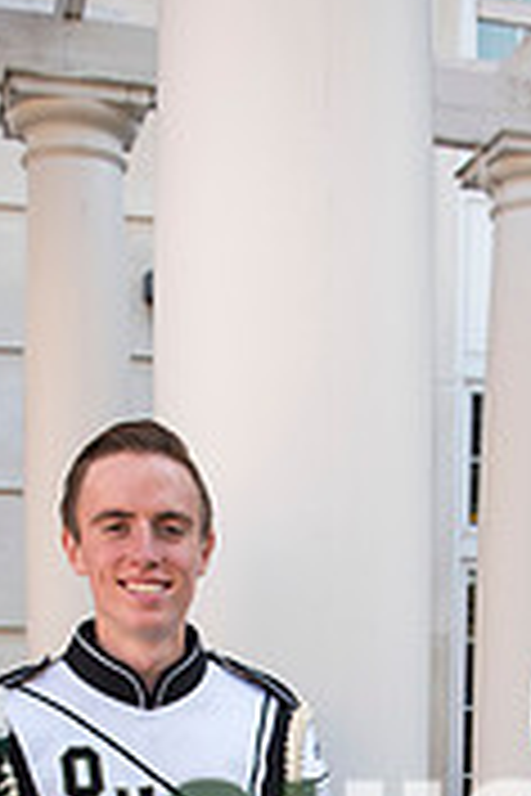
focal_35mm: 61
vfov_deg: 29.3
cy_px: 904
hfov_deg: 22.2
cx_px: 360
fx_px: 1350
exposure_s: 1/800
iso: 320
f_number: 3.5
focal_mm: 24
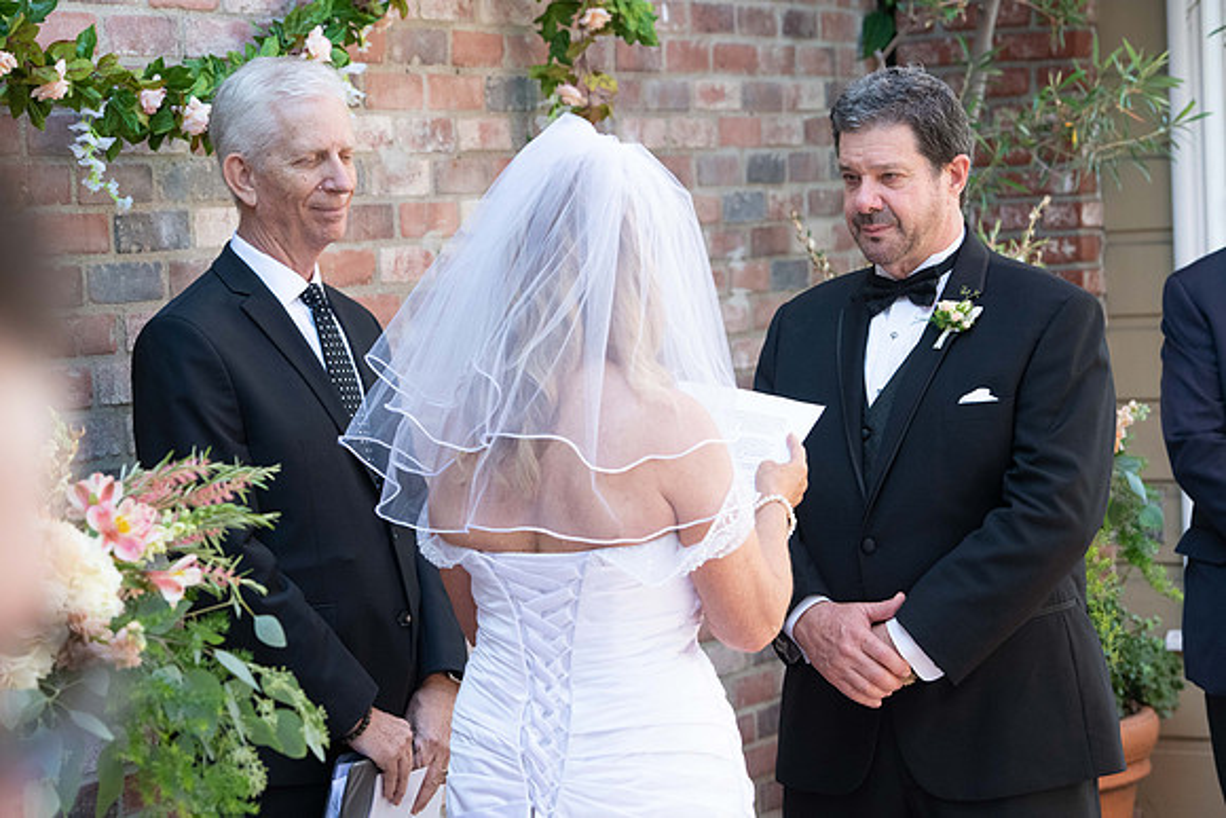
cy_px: 409
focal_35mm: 110
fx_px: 3747
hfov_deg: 18.6
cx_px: 613
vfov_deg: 12.5
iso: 1250
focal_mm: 110
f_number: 5.6
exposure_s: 1/640
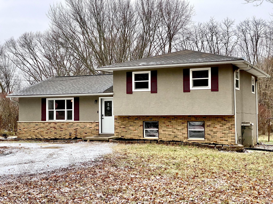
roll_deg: +0.4
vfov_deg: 28.0
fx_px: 410
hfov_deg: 36.8
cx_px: 136
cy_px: 102
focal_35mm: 52
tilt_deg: +0.9
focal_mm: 6
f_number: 2
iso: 20
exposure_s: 1/333
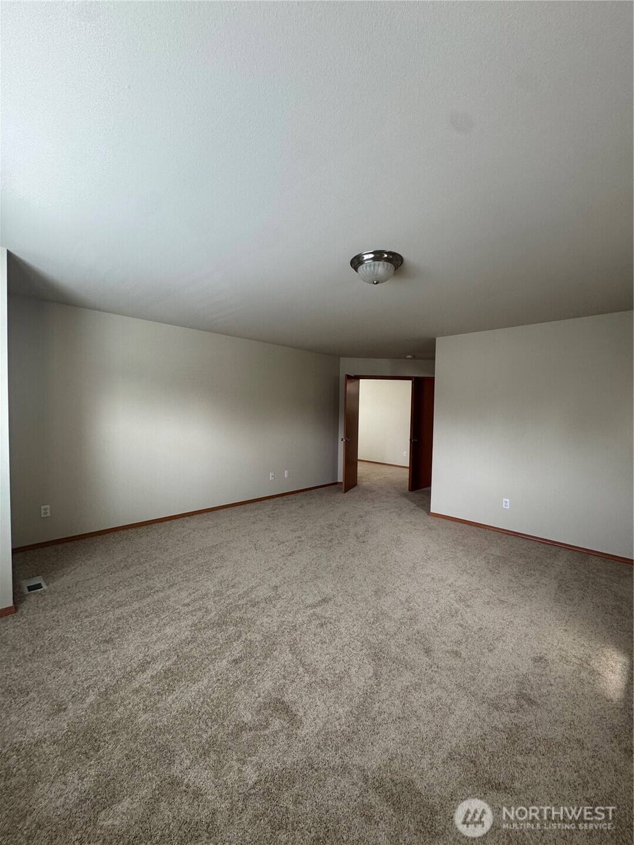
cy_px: 422
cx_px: 317
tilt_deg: -1.6
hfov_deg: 85.7
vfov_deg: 102.1
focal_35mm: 14
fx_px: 342
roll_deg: -0.2
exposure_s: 1/99
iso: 160
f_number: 2.2
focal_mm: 2.22
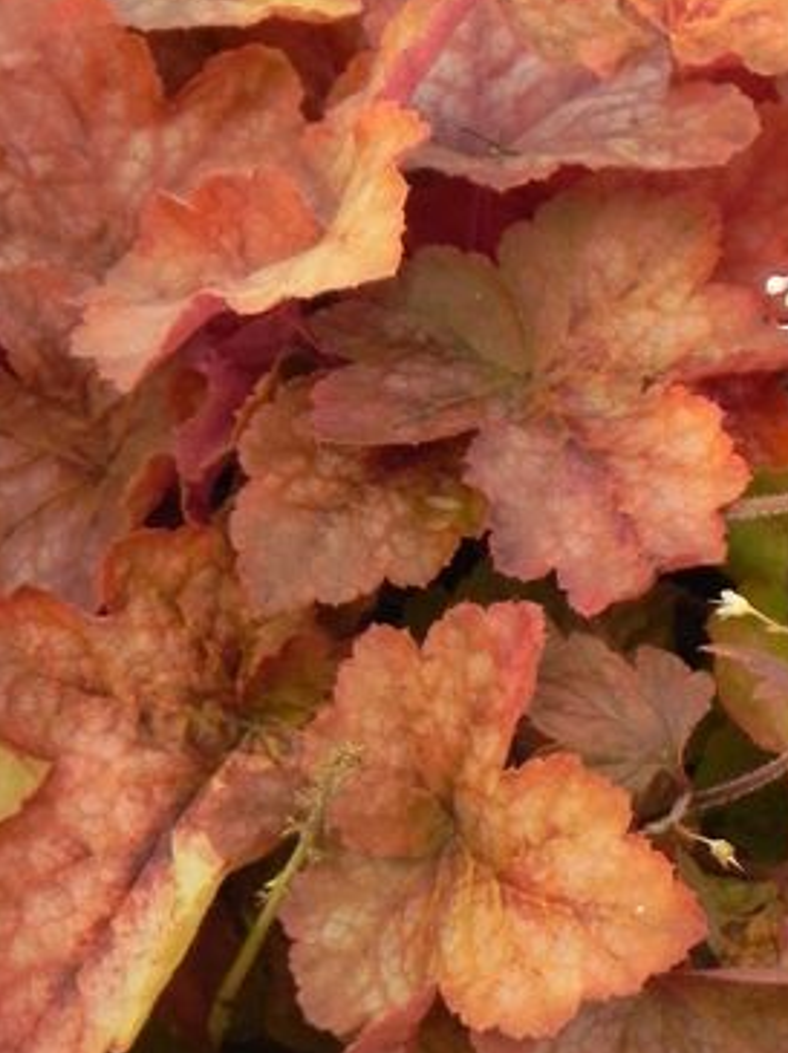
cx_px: 257
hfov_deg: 4.7
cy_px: 464
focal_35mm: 316
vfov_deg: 6.3
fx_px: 9608
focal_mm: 25.7
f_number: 5
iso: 160
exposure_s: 1/250
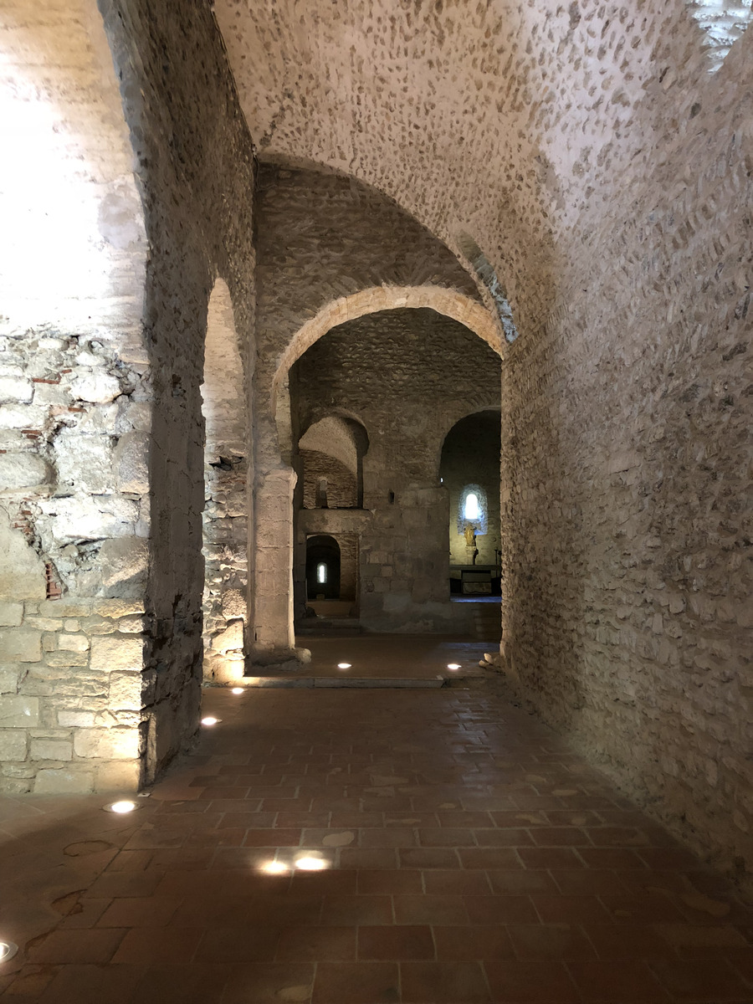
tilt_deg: +6.0
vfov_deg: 63.4
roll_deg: +0.0
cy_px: 502
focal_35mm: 28
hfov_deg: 49.7
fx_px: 812
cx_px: 376
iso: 100
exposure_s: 1/5
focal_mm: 4
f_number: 1.8
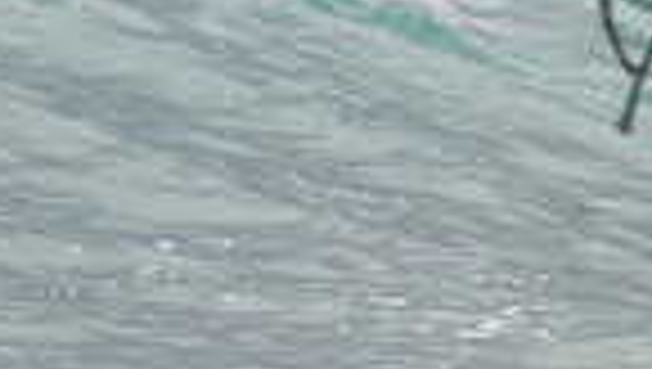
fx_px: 39953
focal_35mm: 2308
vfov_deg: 0.5
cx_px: 1100
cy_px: -166
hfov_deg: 0.9
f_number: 5.6
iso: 180
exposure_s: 1/2000
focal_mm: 400
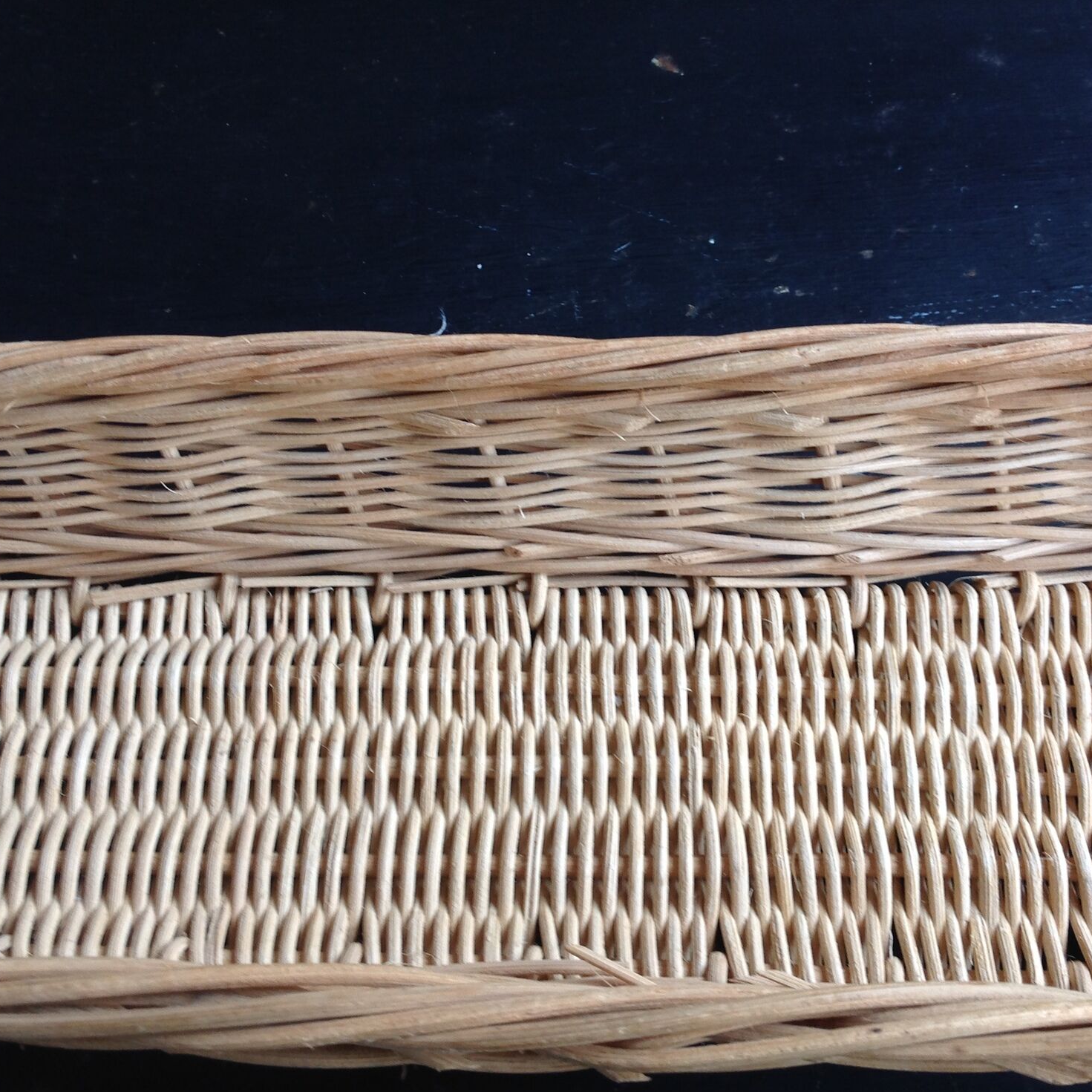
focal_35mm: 42
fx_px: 1499
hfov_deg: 40.0
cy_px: 552
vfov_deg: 40.0
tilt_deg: -62.3
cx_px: 565
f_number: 2.4
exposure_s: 1/30
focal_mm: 4.28
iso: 50
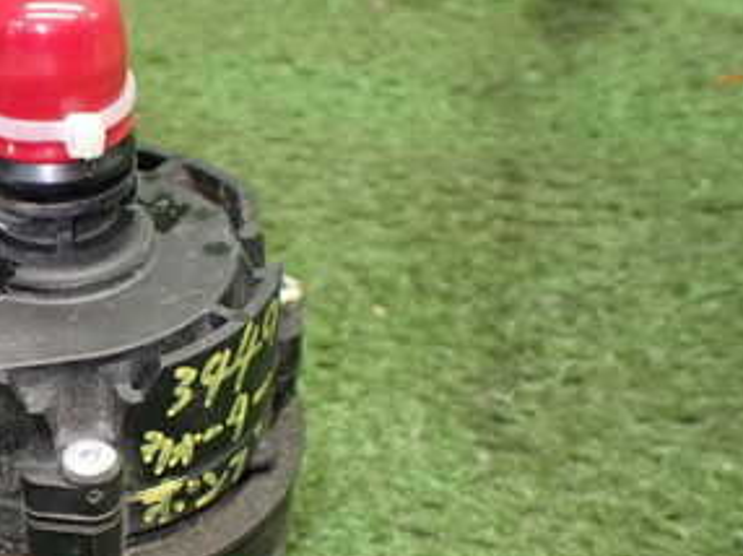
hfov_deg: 28.7
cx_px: -16
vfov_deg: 23.0
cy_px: 411
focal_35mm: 63
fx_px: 1351
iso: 800
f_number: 2.3
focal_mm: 5.4
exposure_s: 1/100
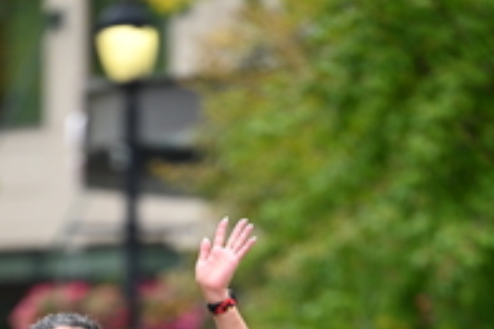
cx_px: 139
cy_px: 550
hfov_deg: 3.9
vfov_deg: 2.6
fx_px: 7267
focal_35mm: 530
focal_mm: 190
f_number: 2.8
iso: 640
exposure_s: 1/2000
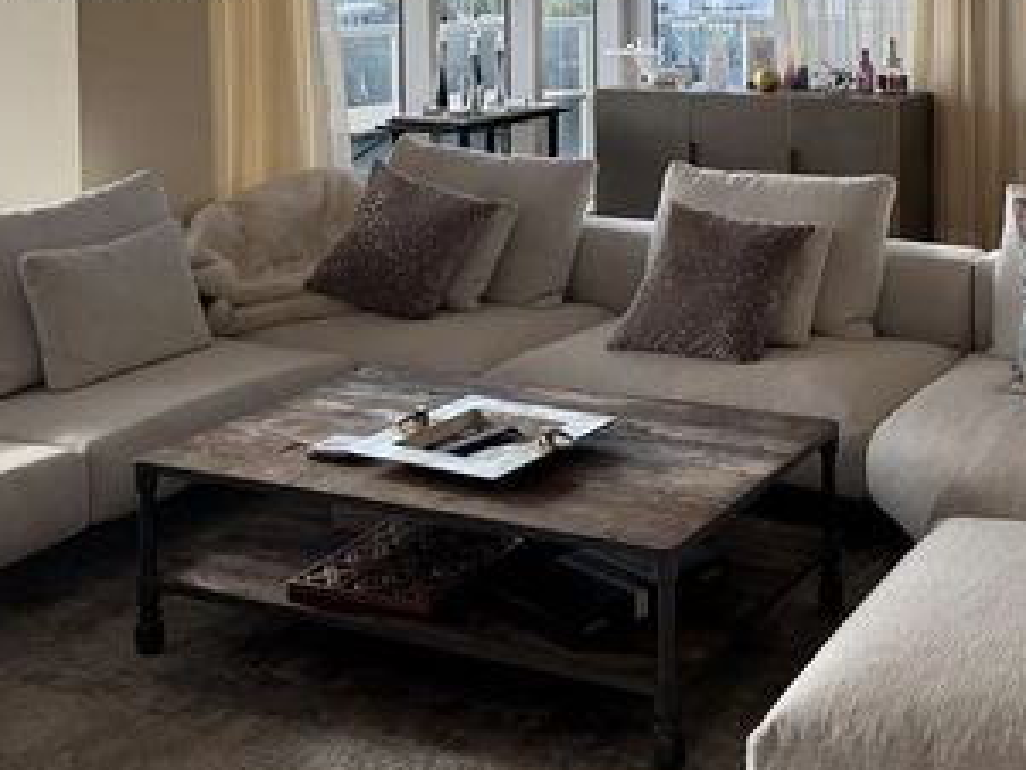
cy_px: -24
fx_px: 1512
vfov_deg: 26.8
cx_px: 900
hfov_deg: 35.5
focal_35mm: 51
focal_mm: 6.76
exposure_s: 1/159
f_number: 1.78
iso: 64
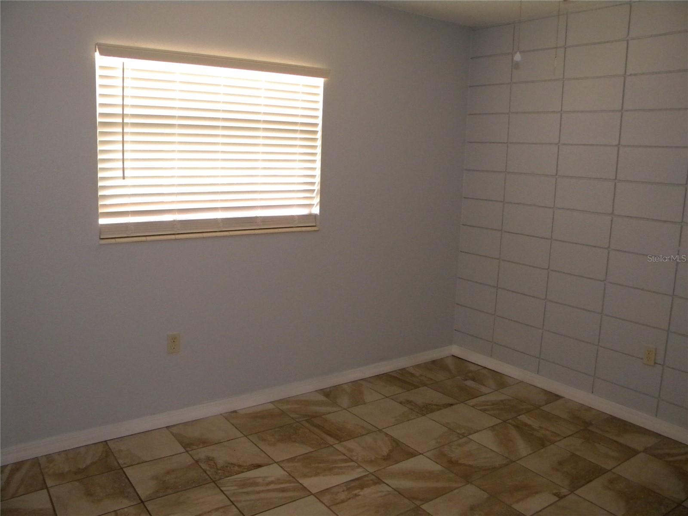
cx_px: 344
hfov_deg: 63.4
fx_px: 557
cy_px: 258
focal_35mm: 28
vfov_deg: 49.7
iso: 400
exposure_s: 1/64.8
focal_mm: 5
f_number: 3.5
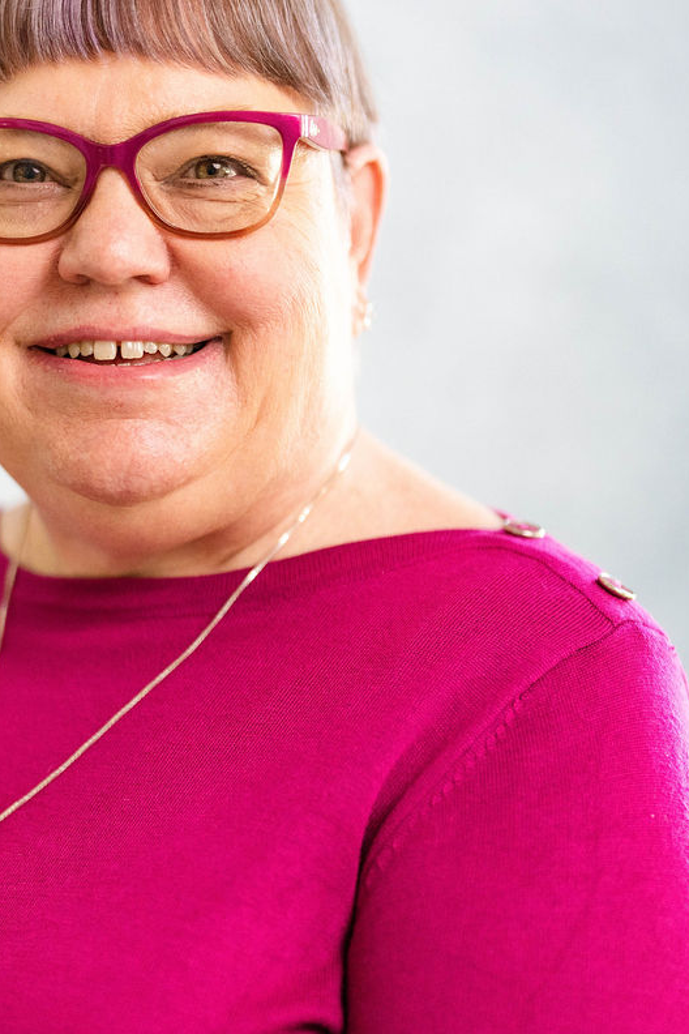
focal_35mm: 97
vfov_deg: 21.0
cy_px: 533
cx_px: 142
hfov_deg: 14.0
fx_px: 2784
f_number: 1.2
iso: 2000
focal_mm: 50
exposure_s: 1/1250
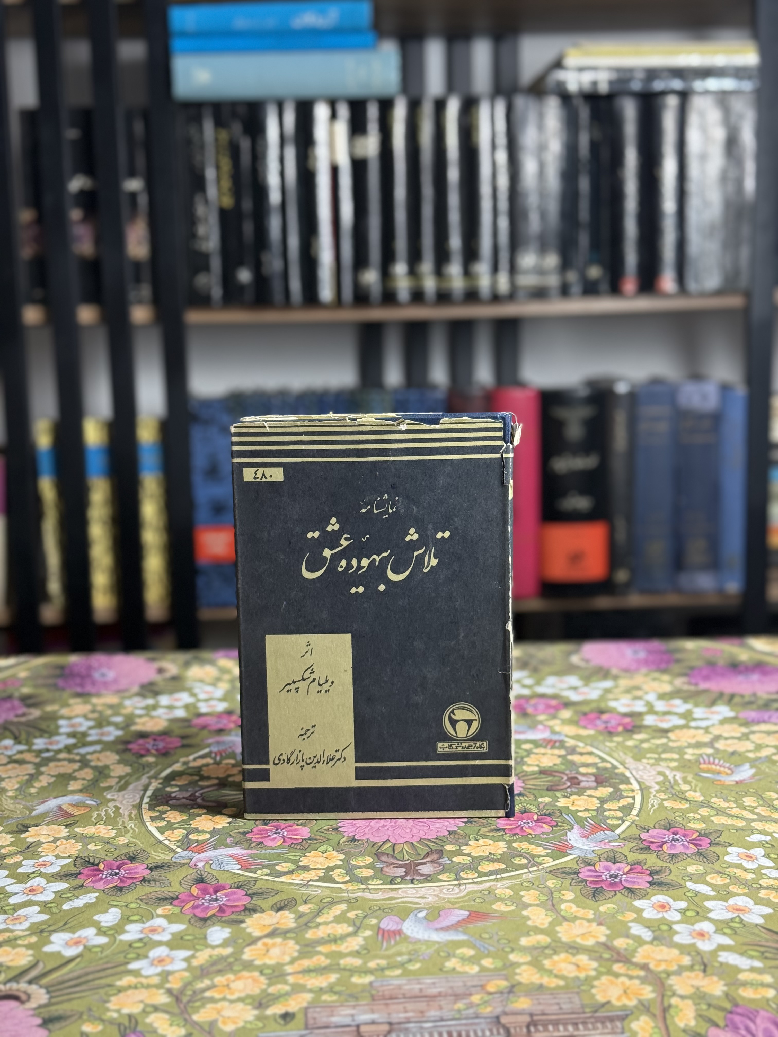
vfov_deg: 39.7
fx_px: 1438
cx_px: 389
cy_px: 518
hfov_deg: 30.3
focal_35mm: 48
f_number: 1.78
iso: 160
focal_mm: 6.76
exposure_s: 1/100
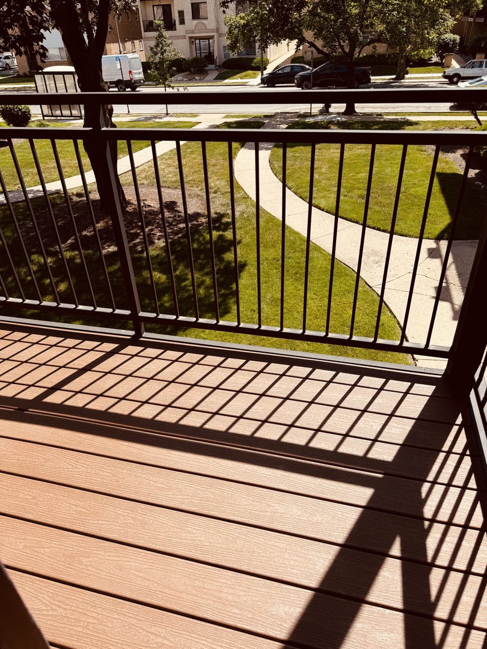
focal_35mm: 24
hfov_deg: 56.8
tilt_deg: -32.1
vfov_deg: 71.6
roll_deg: +3.6
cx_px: 244
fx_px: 450
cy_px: 324
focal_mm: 6.76
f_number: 1.78
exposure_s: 1/2710
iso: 80
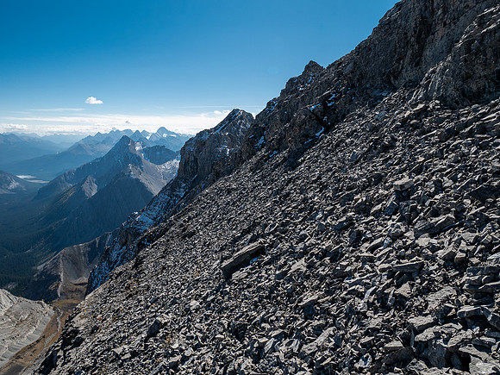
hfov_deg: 71.6
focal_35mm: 24
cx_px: 250
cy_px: 188
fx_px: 347
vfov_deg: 56.8
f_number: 8
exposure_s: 1/400
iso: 200
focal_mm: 12
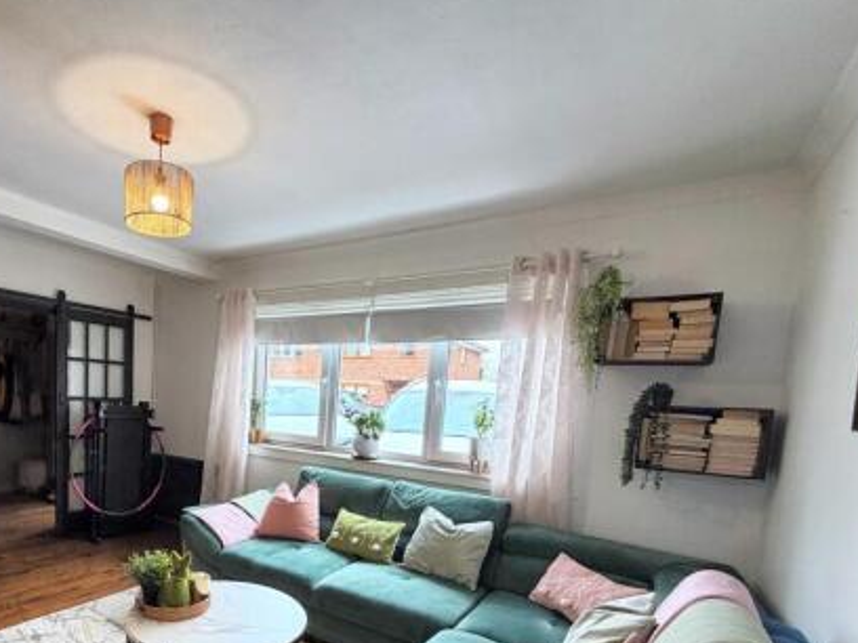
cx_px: 283
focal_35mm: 20
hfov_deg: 78.9
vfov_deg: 63.7
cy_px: 444
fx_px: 496
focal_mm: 2.22
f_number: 2.2
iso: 250
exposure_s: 1/121
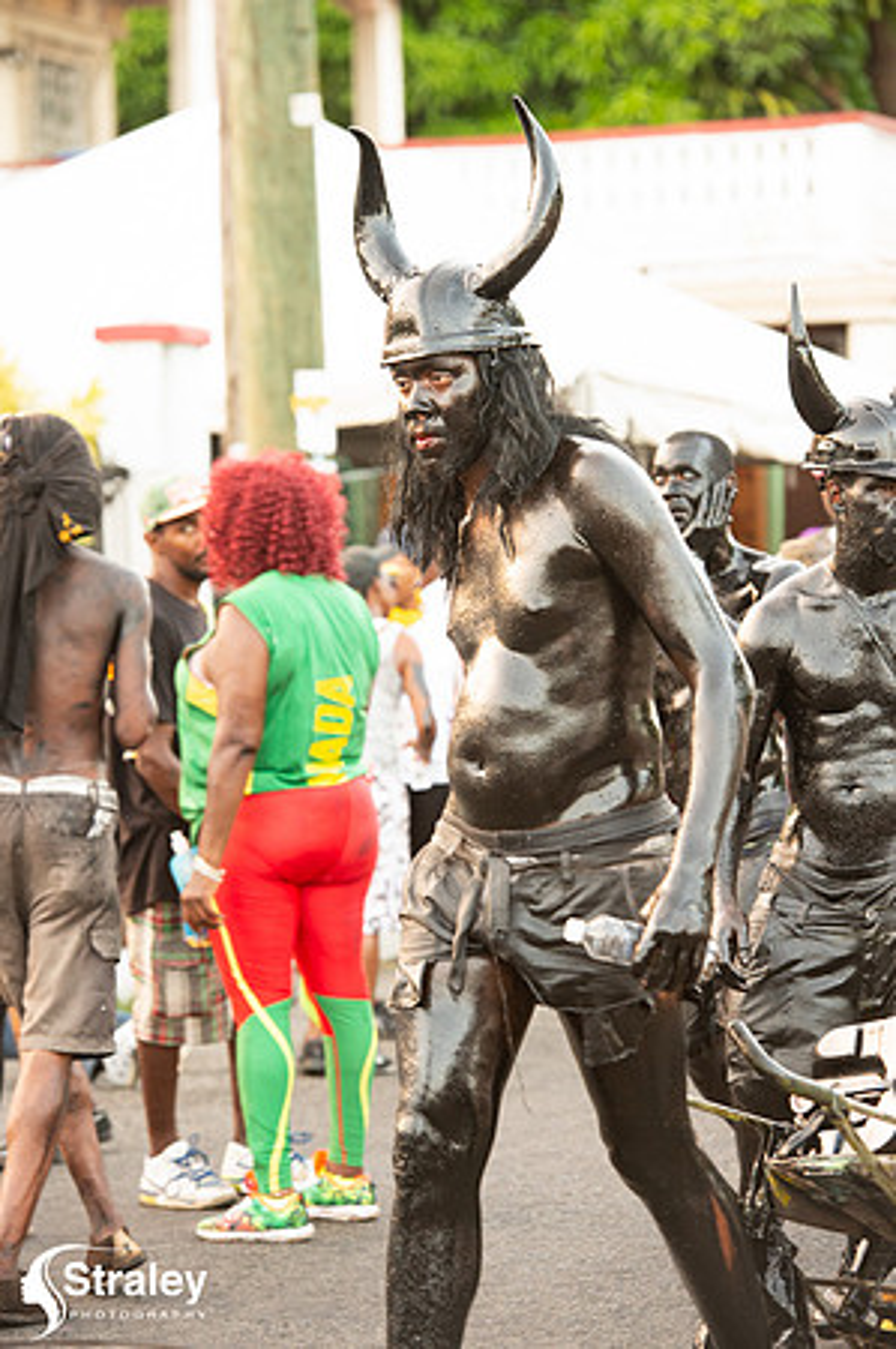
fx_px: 5051
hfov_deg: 10.1
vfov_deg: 15.2
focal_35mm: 135
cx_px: 448
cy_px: 674
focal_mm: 135
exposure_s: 1/200
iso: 2500
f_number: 5
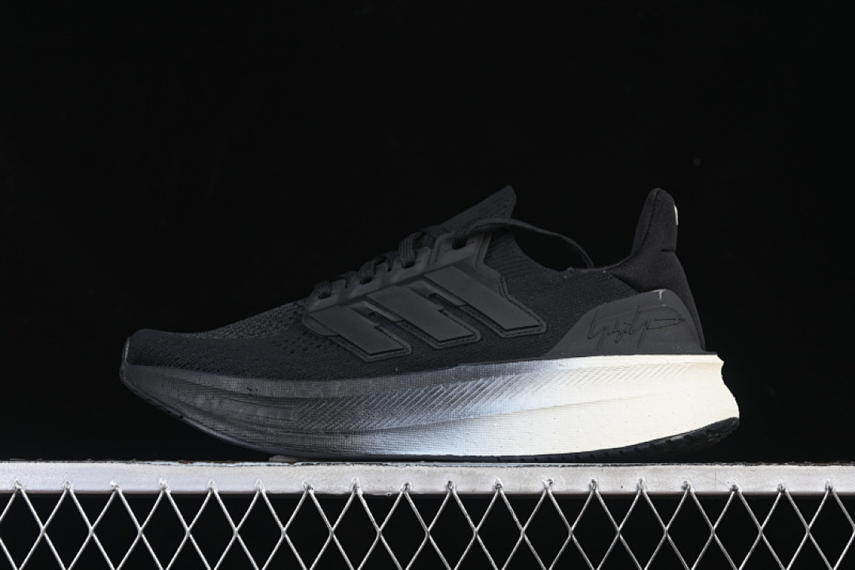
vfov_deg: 18.2
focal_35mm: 75
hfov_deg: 27.0
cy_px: 285
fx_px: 1781
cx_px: 428
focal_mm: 50
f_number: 6.3
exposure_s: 1/60
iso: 160
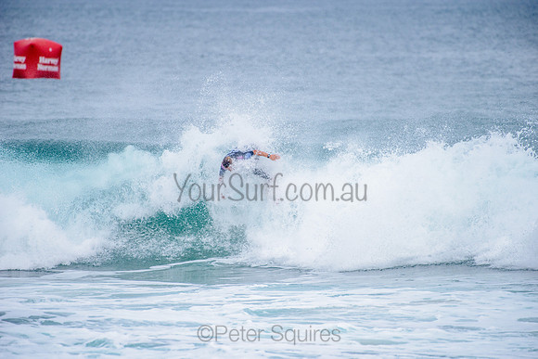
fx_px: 7474
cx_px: 269
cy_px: 180
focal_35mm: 500
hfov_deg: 4.1
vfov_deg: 2.8
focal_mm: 500
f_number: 5.6
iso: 280
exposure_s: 1/2000
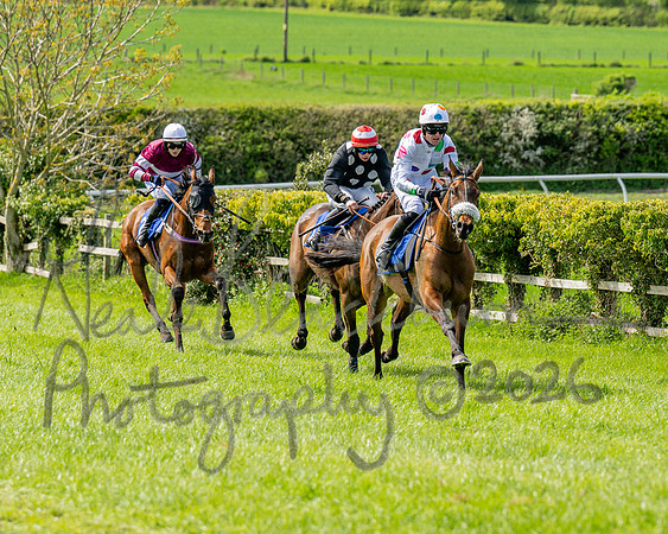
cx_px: 192
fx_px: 6119
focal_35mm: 310
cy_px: 270
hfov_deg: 6.2
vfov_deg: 5.0
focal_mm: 145
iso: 400
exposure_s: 1/2500
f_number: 4
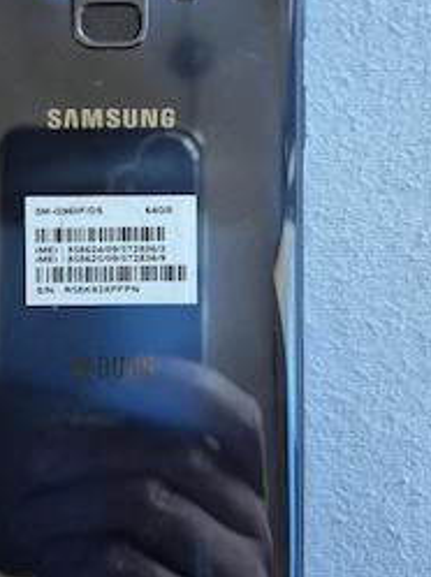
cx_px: 158
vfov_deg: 49.8
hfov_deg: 38.3
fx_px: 616
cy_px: 227
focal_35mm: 37
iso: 640
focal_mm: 5.4
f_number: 1.8
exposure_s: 1/100
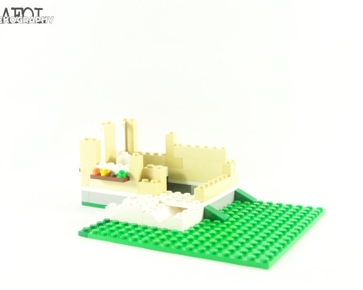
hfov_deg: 34.7
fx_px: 580
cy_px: 147
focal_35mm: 54
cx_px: 172
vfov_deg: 28.1
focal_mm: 8.5
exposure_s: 1/60
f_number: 4
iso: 400
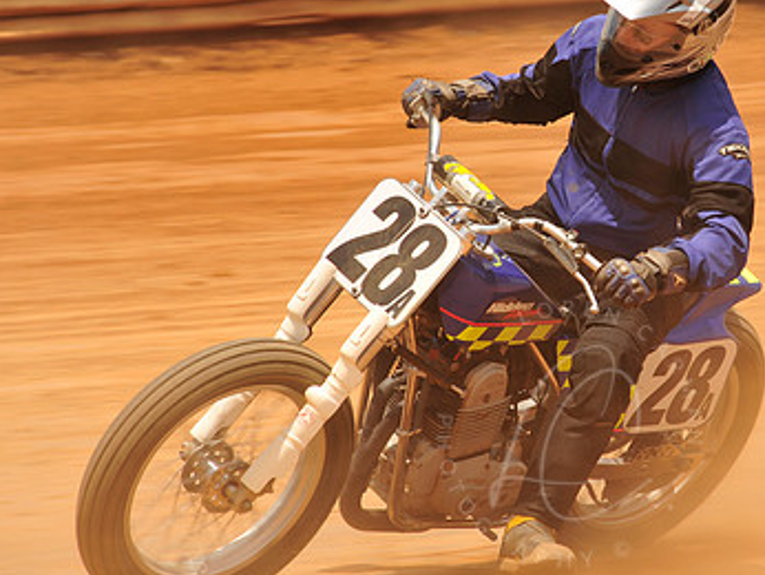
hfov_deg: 6.1
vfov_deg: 4.6
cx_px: 568
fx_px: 7121
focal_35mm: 322
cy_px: 230
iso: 200
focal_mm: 200
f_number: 10
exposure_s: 1/400
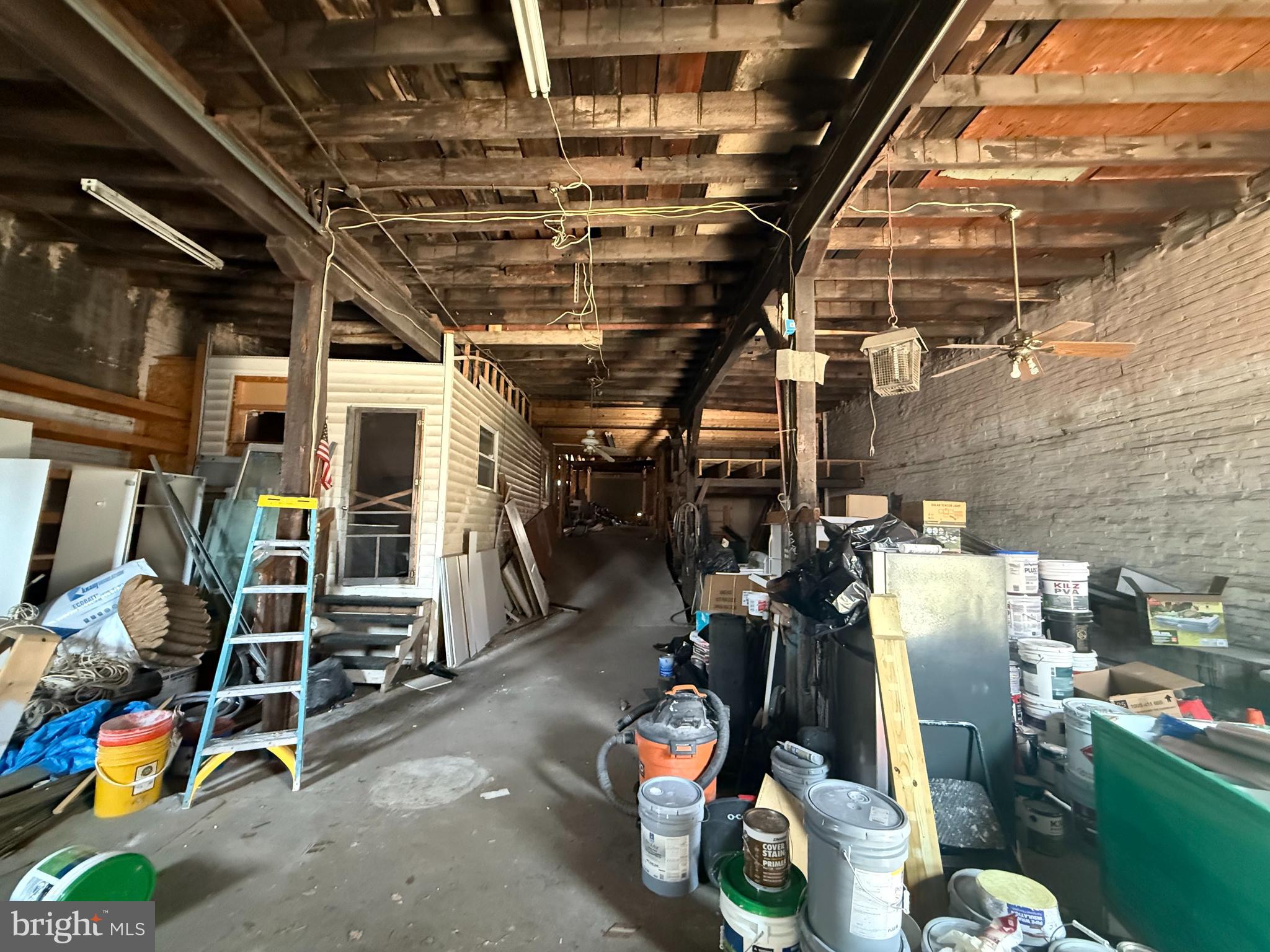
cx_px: 635
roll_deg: -1.0
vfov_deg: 85.7
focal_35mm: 14
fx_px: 514
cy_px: 476
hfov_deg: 102.1
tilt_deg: +6.2
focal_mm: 2.22
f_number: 2.2
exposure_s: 1/46
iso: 1600
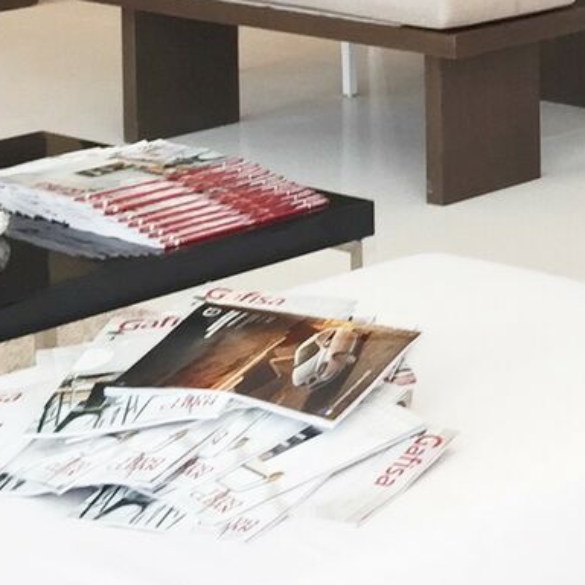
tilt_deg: -2.7
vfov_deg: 13.0
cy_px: -274
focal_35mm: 128
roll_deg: -1.6
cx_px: 1054
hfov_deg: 12.5
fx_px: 2447
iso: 32
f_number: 2.2
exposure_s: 1/40
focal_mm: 4.15
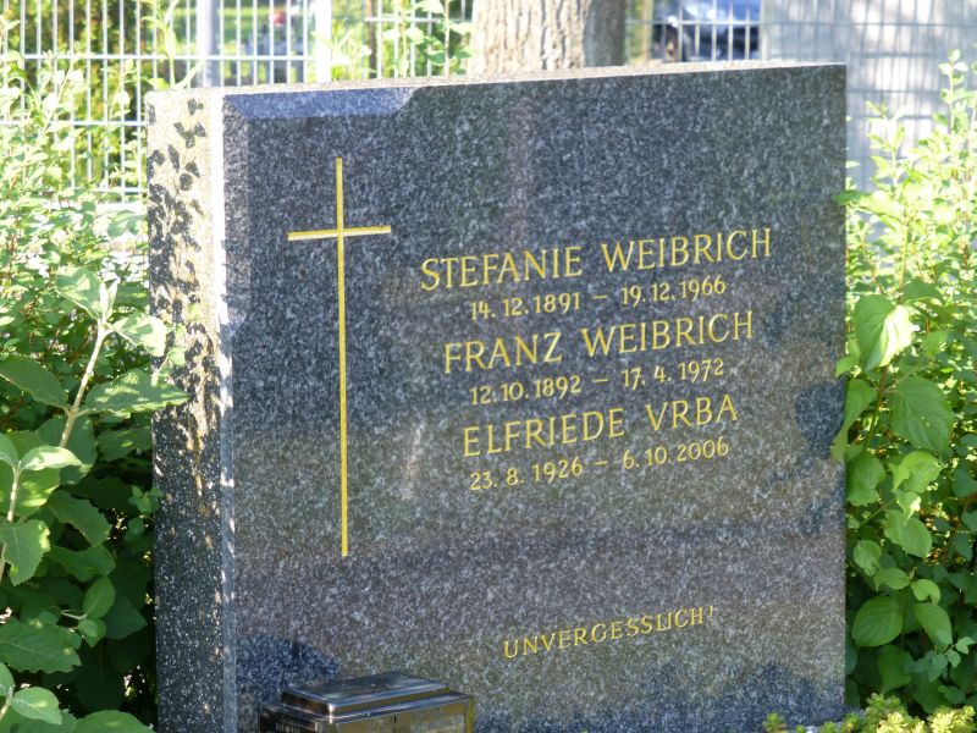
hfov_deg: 15.3
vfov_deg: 11.5
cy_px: 366
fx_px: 3641
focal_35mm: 129
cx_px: 488
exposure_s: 1/80
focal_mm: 23.1
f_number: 5.4
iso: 160
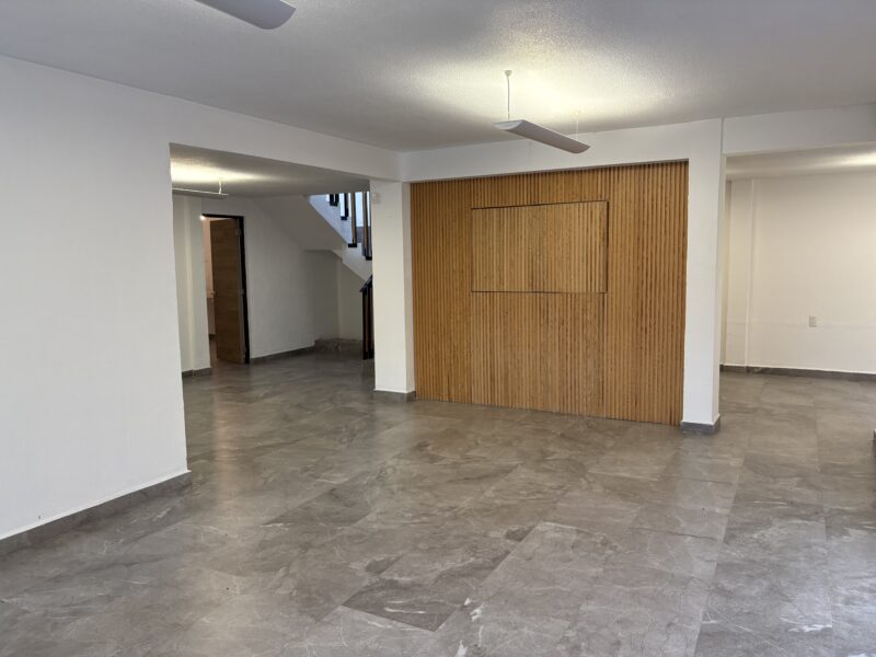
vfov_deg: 53.1
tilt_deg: -6.4
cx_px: 438
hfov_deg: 67.3
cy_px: 328
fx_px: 658
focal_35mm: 26
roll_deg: +2.0
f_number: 1.6
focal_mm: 5.96
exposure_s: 1/139
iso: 125
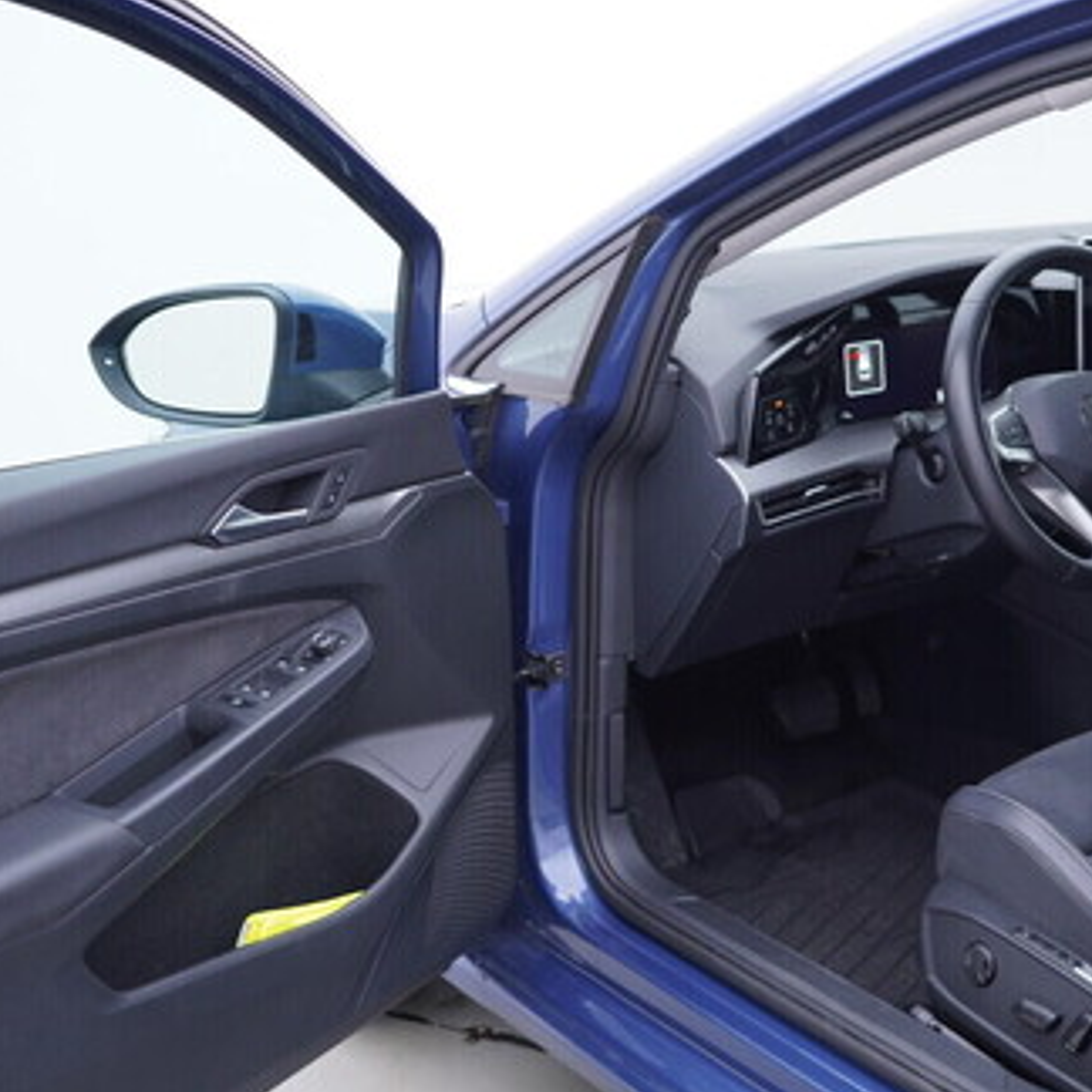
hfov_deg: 32.6
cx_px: 688
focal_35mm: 52
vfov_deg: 32.8
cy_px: 608
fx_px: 1856
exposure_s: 1/40
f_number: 2.8
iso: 125
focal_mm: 24
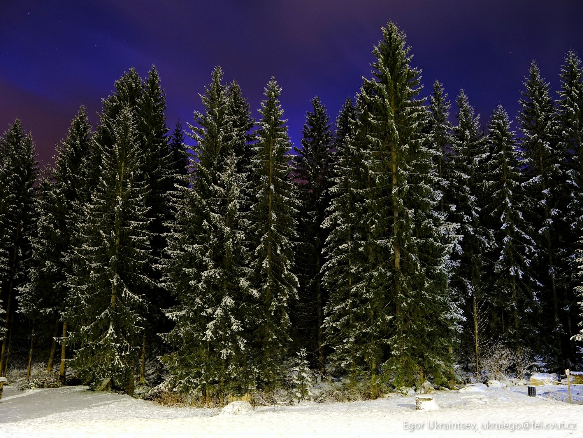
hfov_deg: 63.4
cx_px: 292
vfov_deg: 49.7
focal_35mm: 28
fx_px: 472
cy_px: 219
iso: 800
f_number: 5.6
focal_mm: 35
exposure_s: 25
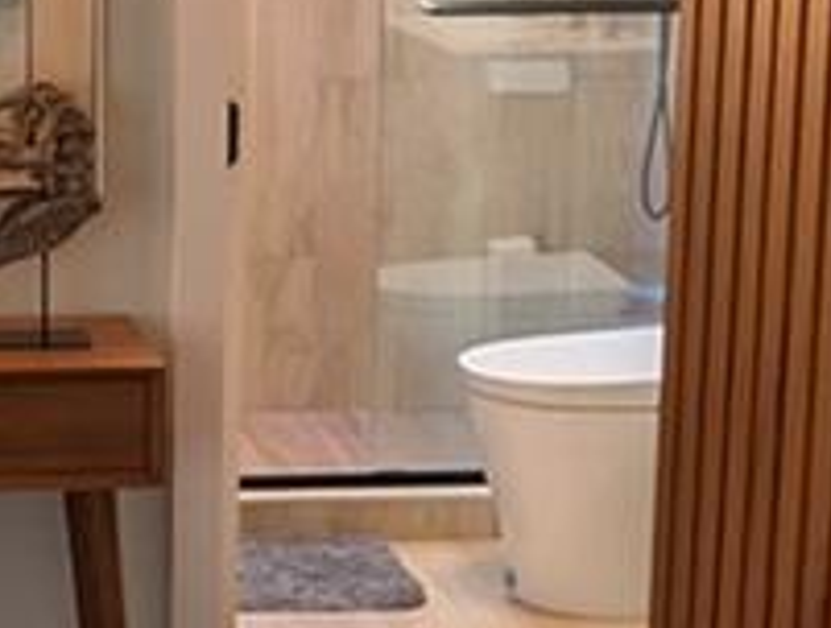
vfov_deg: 15.6
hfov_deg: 19.7
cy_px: 269
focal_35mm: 95
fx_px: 2287
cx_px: -87
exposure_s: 1/39.5
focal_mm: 2.02
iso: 50
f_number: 1.7
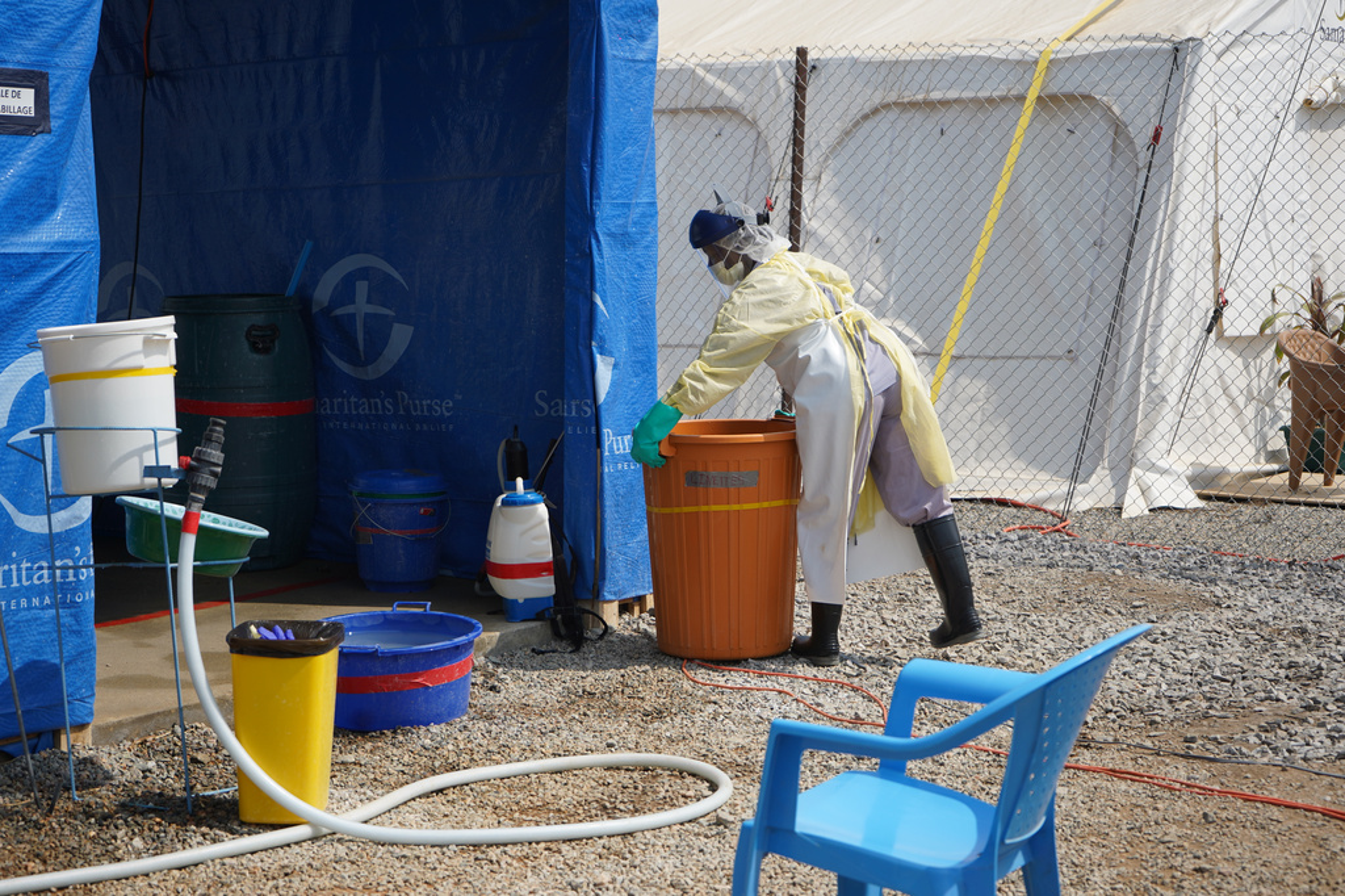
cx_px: 672
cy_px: 448
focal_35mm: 70
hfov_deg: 28.9
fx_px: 2614
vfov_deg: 19.4
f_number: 5.6
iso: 100
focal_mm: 70
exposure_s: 1/640
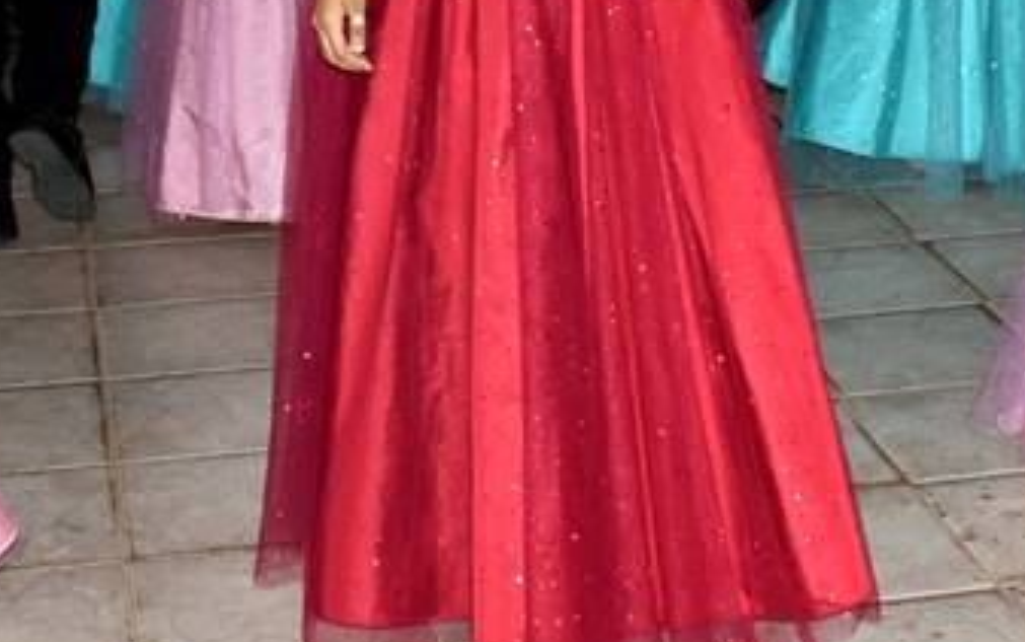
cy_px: -335
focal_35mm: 98
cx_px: 657
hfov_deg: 21.1
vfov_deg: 12.7
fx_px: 2739
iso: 1000
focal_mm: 18
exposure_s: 1/100
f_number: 3.5
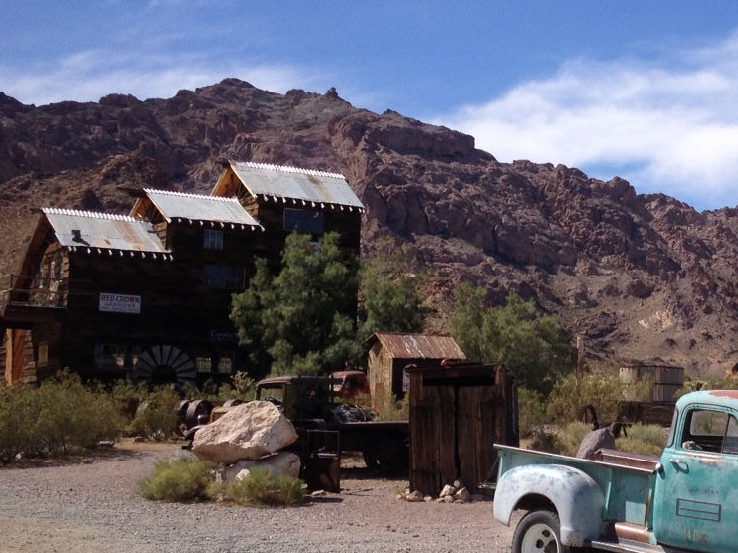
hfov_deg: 24.3
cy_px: 298
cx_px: 720
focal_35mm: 77
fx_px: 1641
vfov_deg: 19.1
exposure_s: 1/2208
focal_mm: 4.28
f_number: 2.4
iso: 50
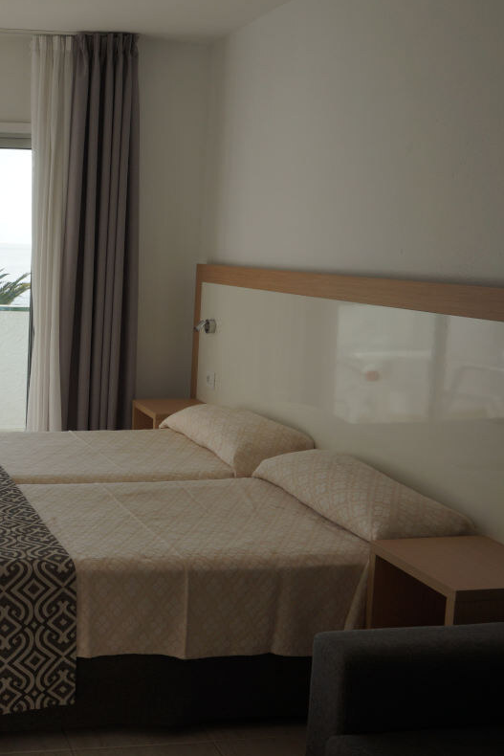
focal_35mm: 41
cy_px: 378
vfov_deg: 47.4
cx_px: -23
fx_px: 861
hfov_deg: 30.0
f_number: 10
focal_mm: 18
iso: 100
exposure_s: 1/125
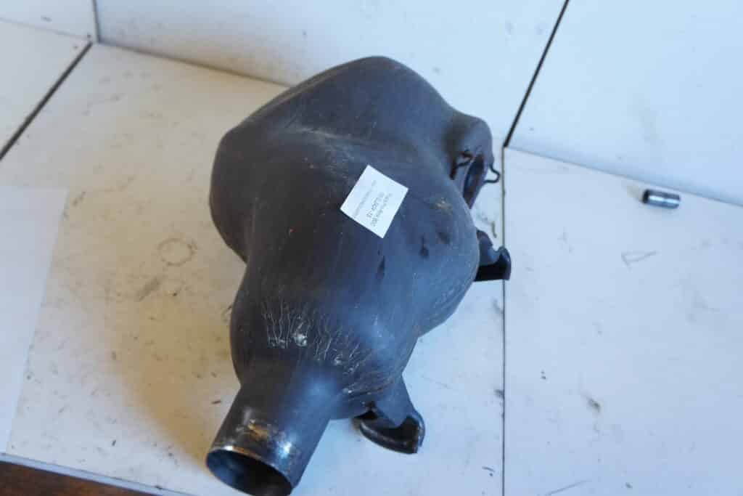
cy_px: 248
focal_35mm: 30
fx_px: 619
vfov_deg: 43.6
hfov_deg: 61.9
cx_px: 372
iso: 640
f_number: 4
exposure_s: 1/60
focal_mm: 20
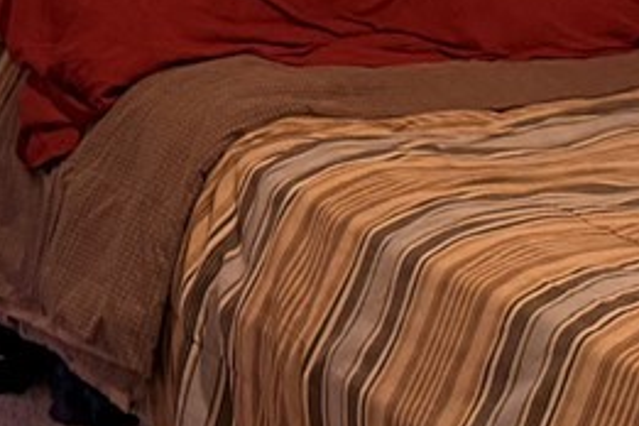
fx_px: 2716
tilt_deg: -5.9
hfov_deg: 13.1
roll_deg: -0.1
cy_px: -311
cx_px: -137
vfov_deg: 8.7
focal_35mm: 153
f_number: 1.78
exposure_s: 1/60
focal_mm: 6.76
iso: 320
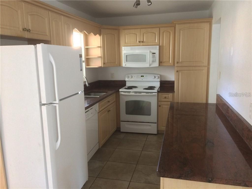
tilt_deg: -11.6
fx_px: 211
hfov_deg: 61.7
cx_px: 126
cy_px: 94
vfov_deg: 48.2
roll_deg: +1.1
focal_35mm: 29
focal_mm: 4.15
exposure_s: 1/20
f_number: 2.2
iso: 320
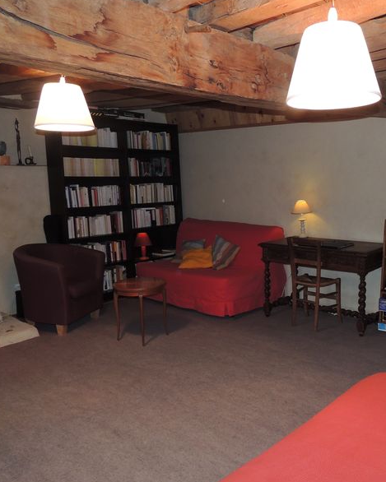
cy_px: 241
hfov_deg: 44.9
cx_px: 268
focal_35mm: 32
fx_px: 457
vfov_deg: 55.7
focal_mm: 4.3
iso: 200
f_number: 3
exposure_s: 1/30
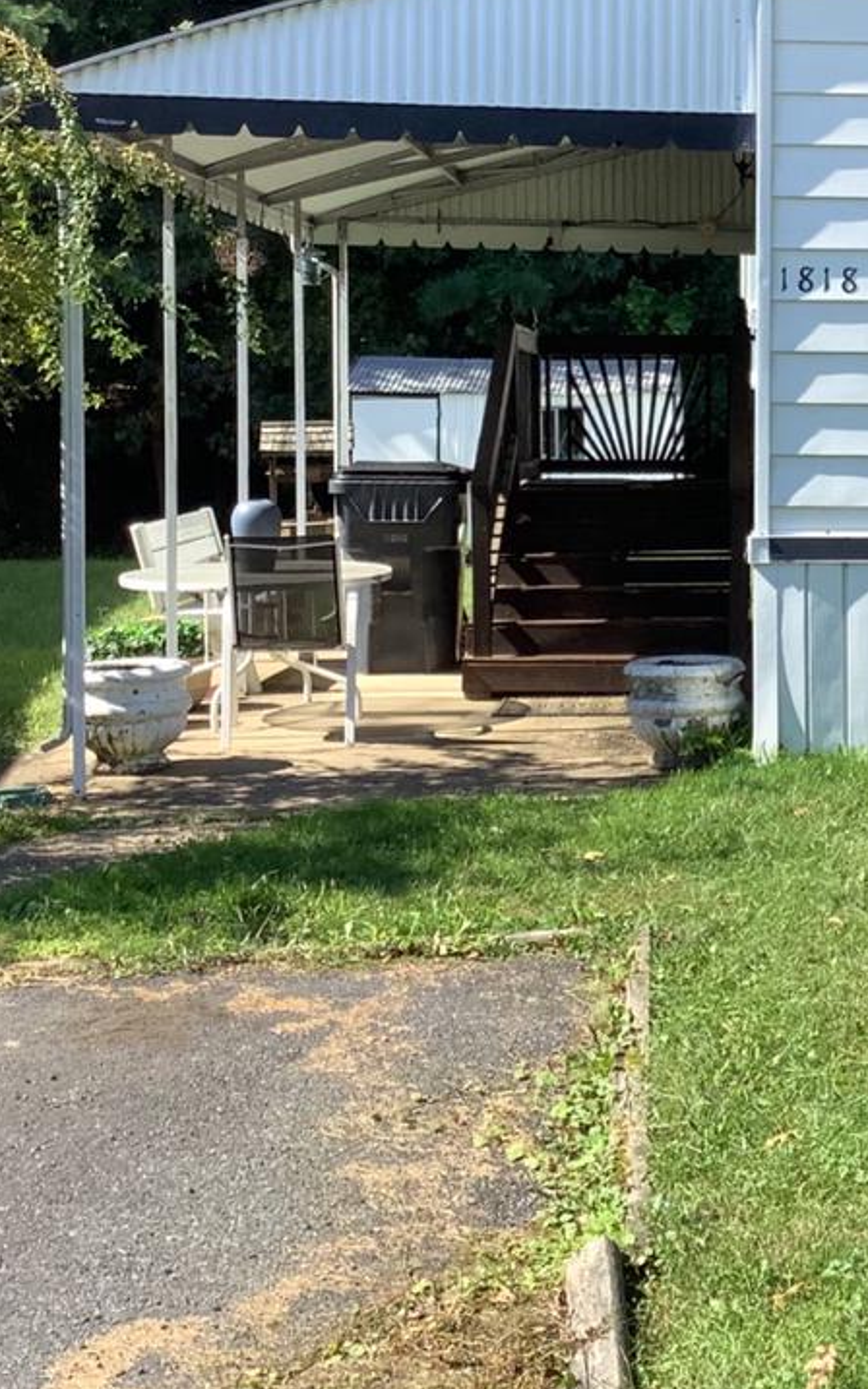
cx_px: 949
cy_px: 467
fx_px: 2499
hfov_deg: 18.9
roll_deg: -0.1
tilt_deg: -1.9
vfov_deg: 30.8
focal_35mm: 66
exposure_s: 1/515
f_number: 2.4
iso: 25
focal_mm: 3.3
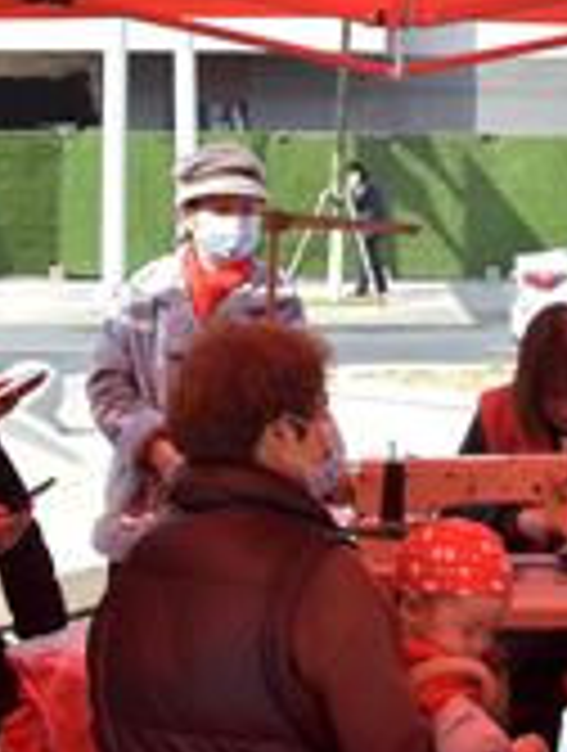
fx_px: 2023
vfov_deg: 20.6
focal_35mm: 93
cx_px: 464
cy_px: 81
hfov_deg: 15.8
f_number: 7.1
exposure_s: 1/100
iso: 100
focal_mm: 18
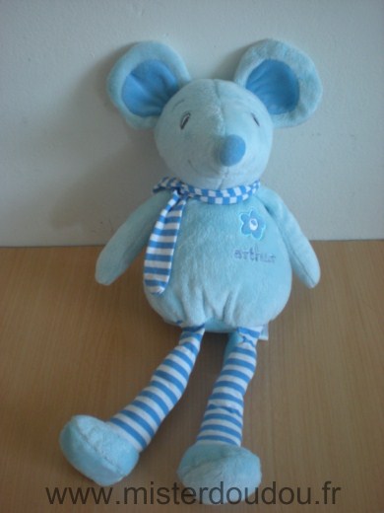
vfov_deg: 49.0
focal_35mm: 38
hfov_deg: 37.7
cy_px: 256
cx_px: 192
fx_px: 562
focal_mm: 6.3
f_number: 3.1
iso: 200
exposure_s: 1/24.5
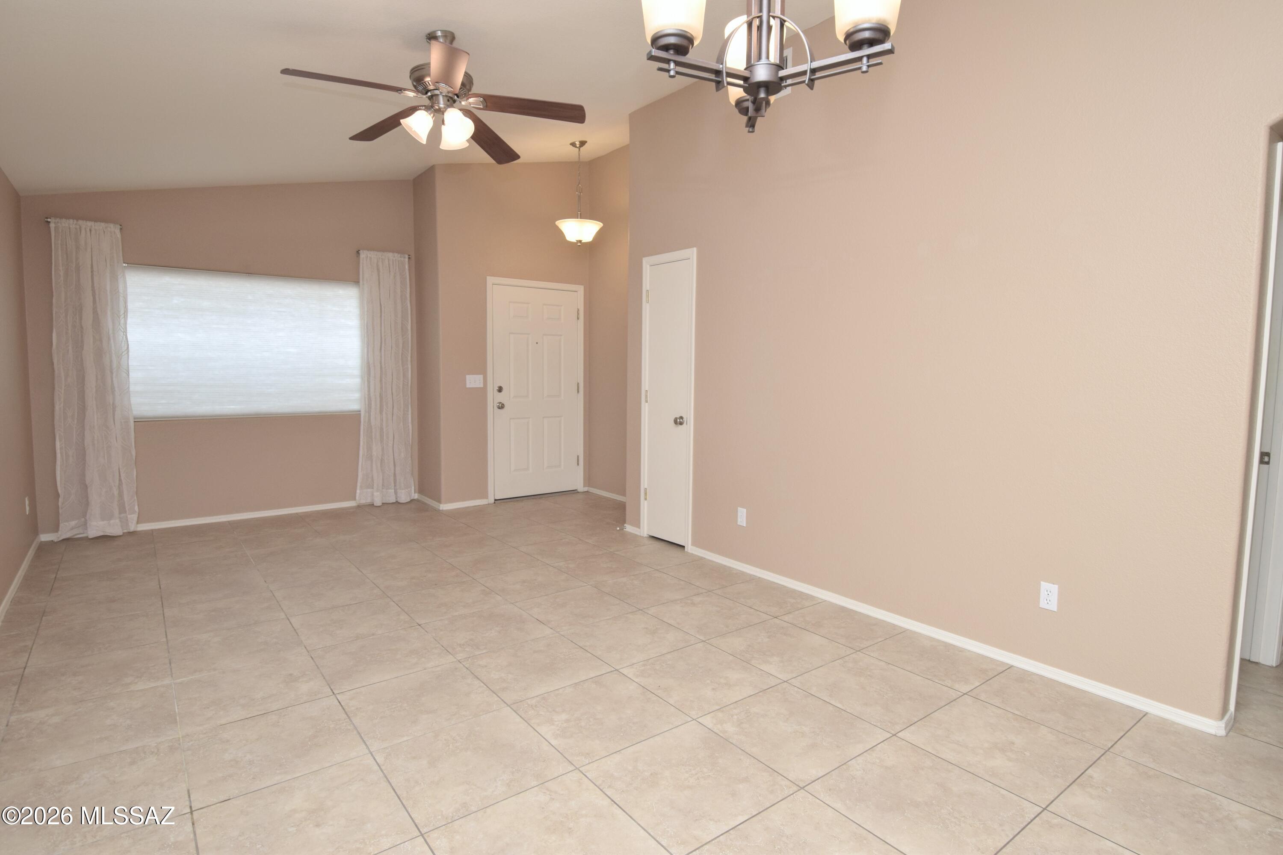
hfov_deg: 90.0
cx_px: 642
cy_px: 428
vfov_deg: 67.4
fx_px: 641
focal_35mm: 18
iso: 400
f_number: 9
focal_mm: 12
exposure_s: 1/50
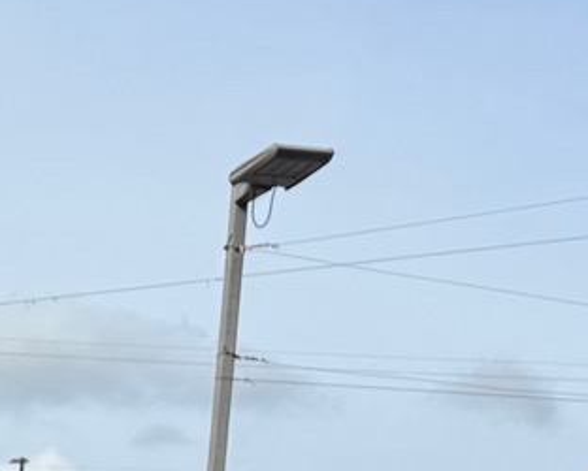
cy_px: 923
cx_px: -302
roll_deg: -0.4
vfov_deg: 11.6
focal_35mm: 120
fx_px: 2090
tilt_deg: -2.5
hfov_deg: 14.8
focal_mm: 6.76
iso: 80
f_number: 1.78
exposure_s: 1/3584
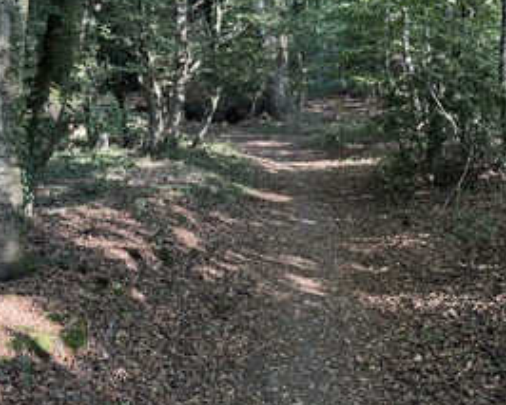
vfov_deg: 34.1
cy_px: 164
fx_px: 659
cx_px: 282
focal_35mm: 44
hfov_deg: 41.9
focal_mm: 6.76
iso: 200
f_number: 1.78
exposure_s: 1/121
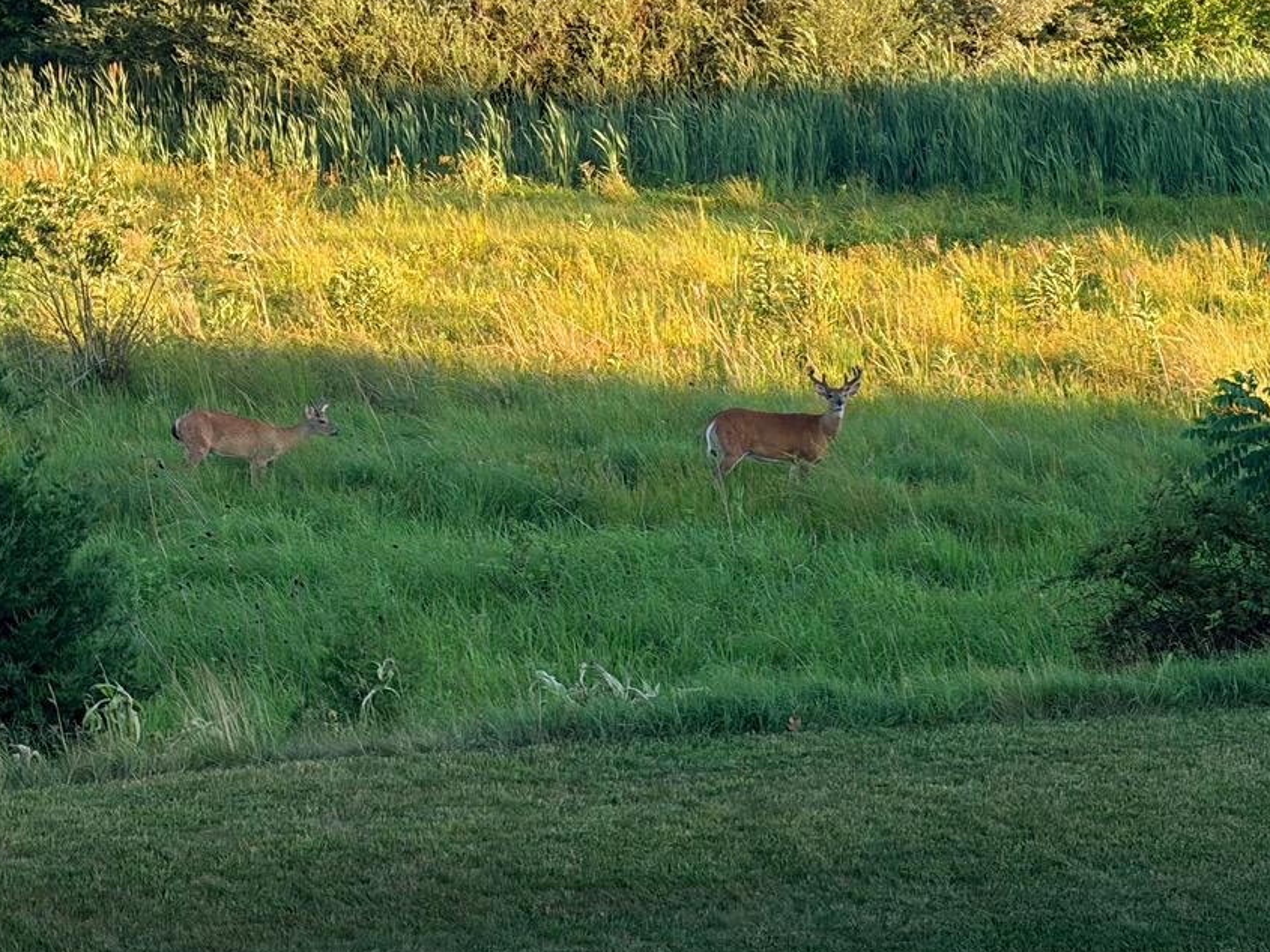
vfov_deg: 11.7
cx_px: 466
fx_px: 4623
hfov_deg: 15.6
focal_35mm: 126
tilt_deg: -3.3
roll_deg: -0.8
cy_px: 11
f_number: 1.6
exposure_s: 1/765
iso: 32
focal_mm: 5.96
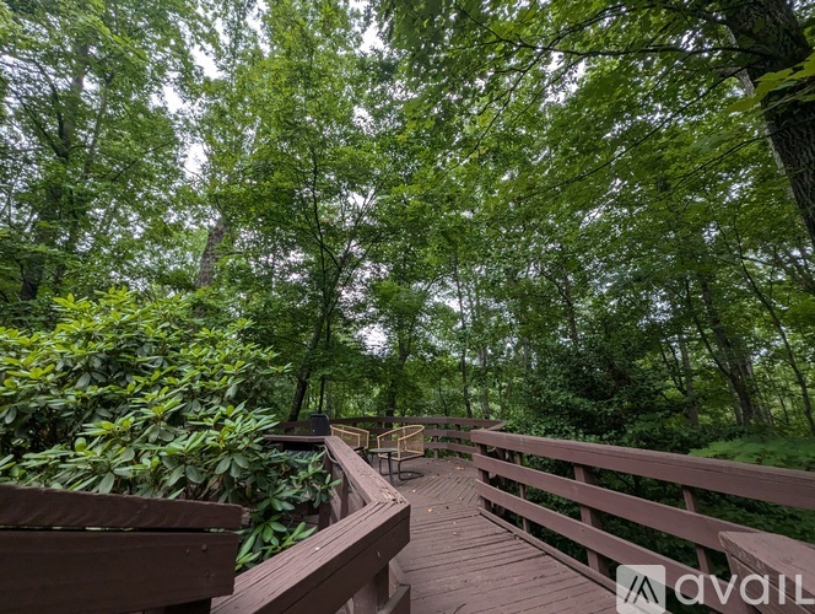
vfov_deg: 90.1
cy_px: 307
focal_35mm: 13
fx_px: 307
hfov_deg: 106.1
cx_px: 408
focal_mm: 1.95
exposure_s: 1/122
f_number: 2.2
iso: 108
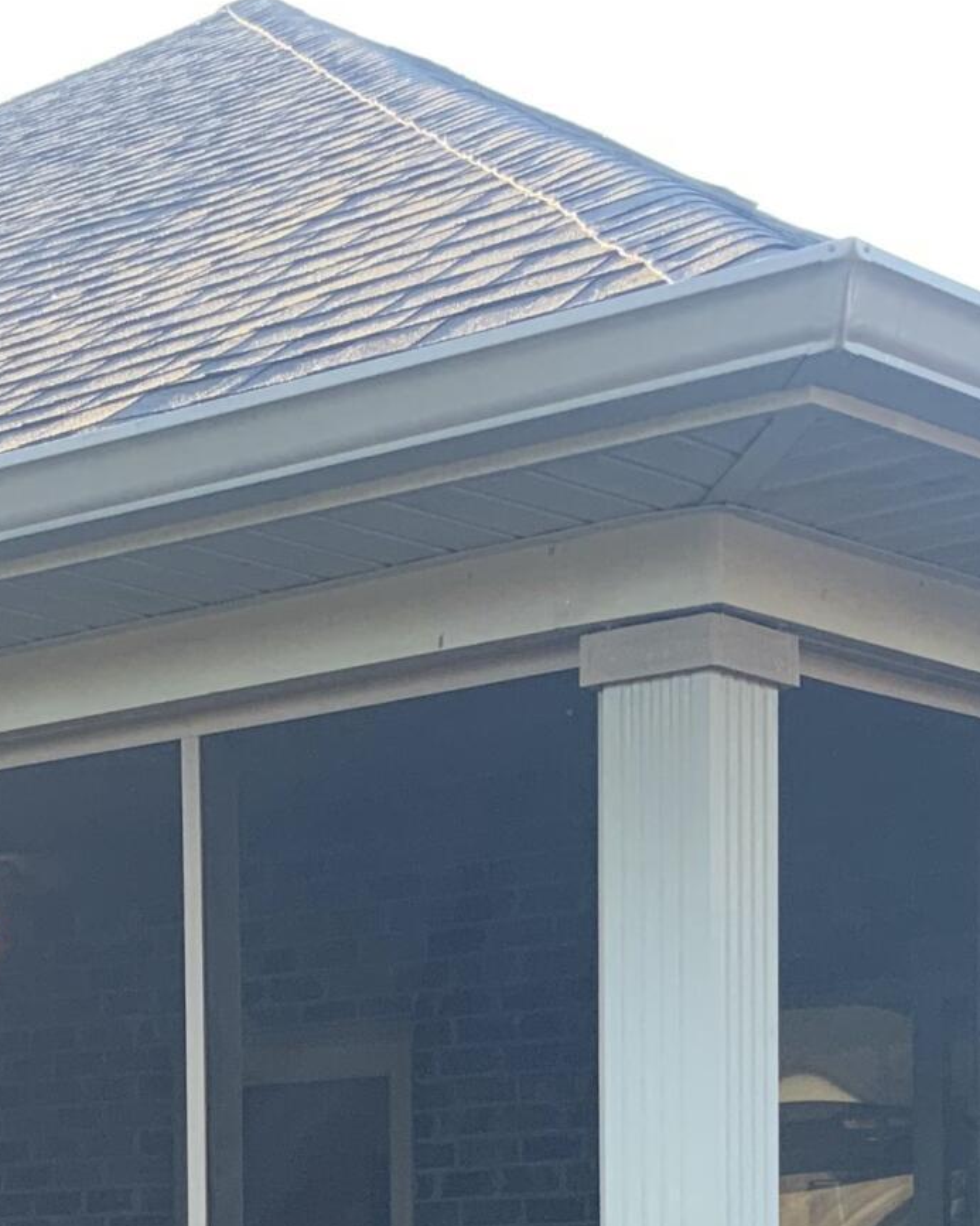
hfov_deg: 15.6
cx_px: 256
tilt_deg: -1.6
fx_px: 3555
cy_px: 1423
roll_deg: -0.3
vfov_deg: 18.6
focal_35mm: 98
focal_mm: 3
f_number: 1.8
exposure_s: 1/122
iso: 20
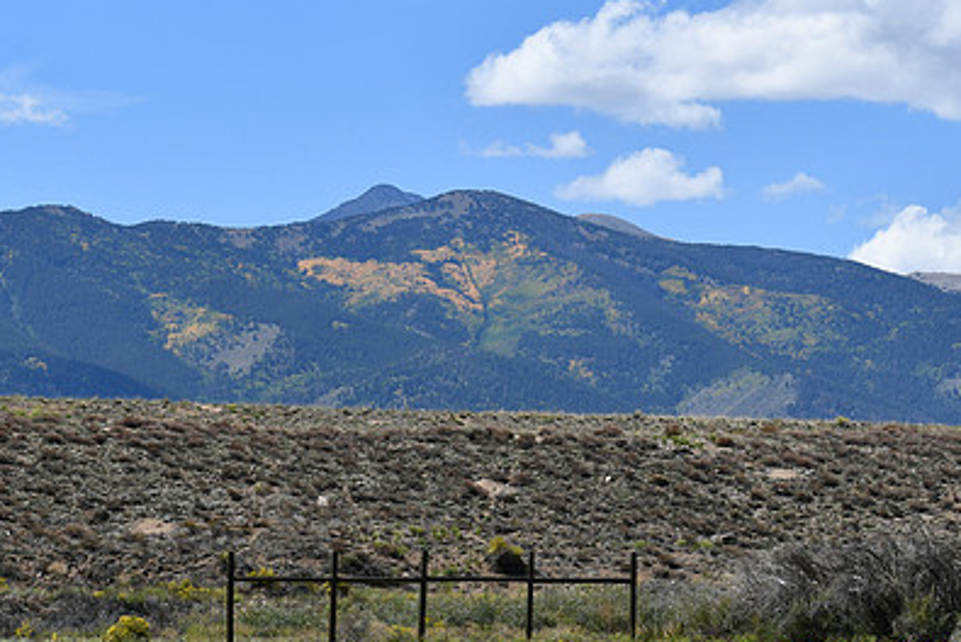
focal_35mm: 154
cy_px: 441
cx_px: 445
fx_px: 4114
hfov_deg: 13.3
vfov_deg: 8.9
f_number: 9
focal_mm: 70
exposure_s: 1/320
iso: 100
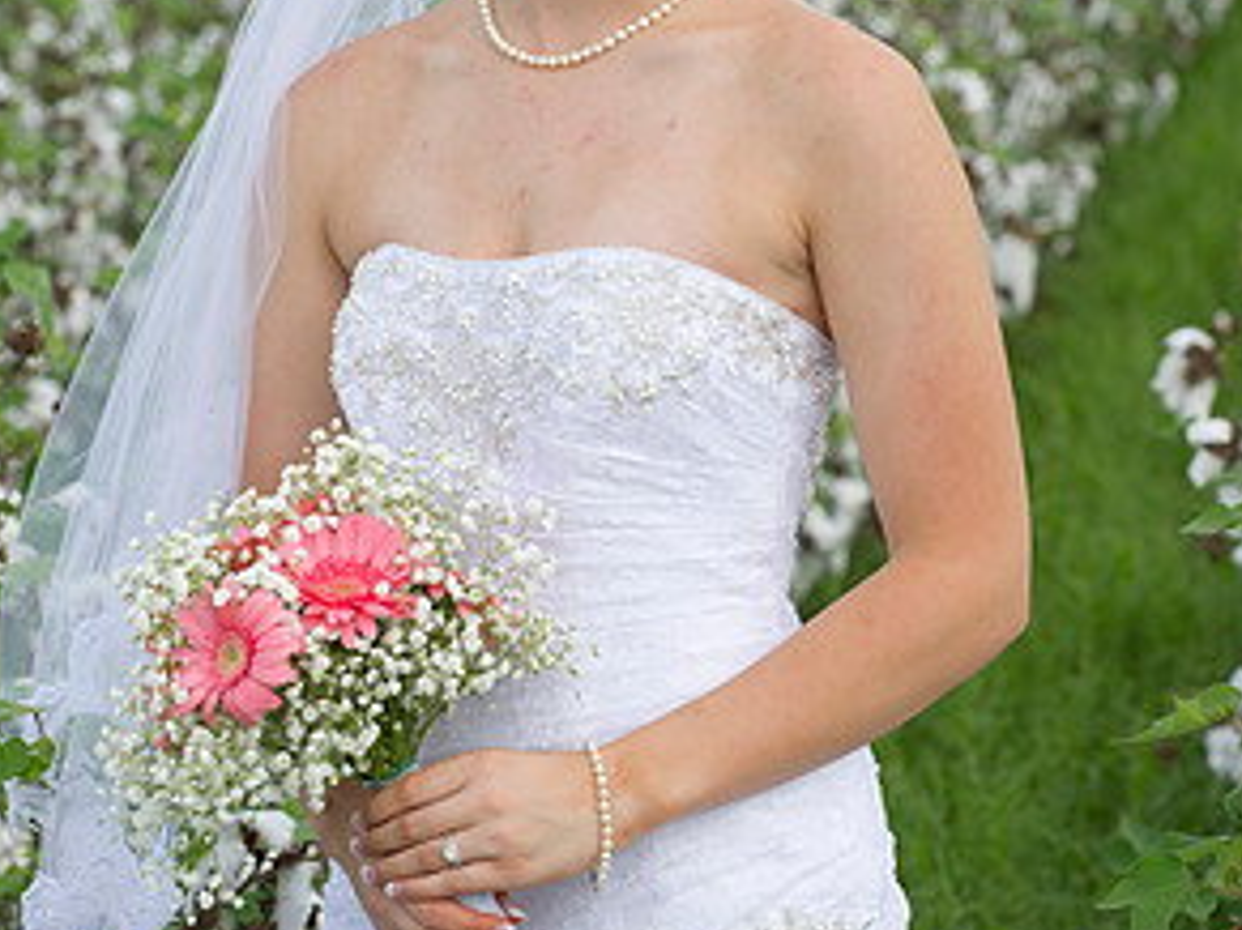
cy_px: 316
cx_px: 621
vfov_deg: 7.1
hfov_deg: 9.5
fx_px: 7460
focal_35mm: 208
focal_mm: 140
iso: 200
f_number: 7.1
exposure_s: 1/125
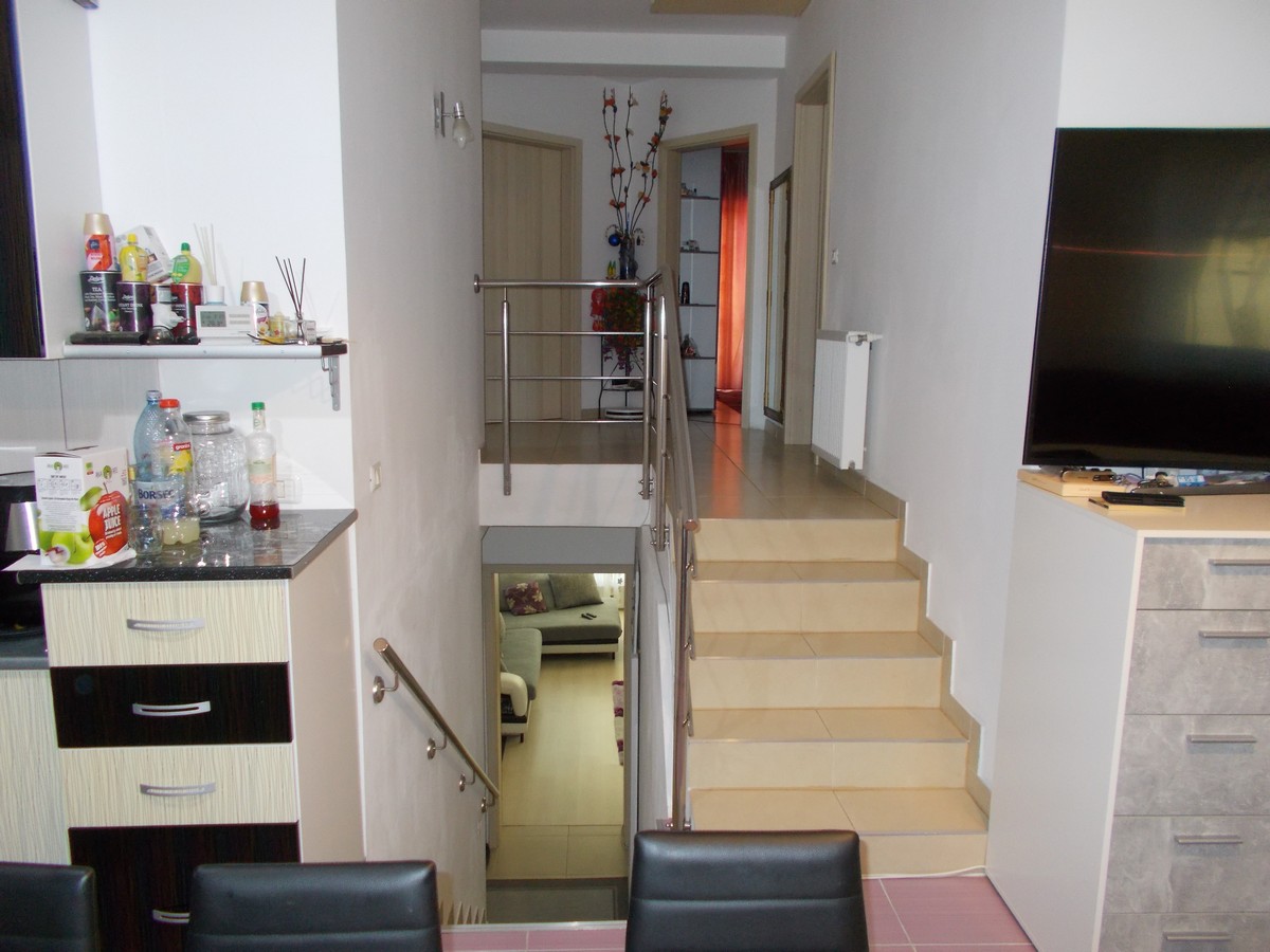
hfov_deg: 67.3
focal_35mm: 26
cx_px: 635
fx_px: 954
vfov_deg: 53.1
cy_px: 476
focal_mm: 4.6
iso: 220
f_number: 3.2
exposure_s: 1/25
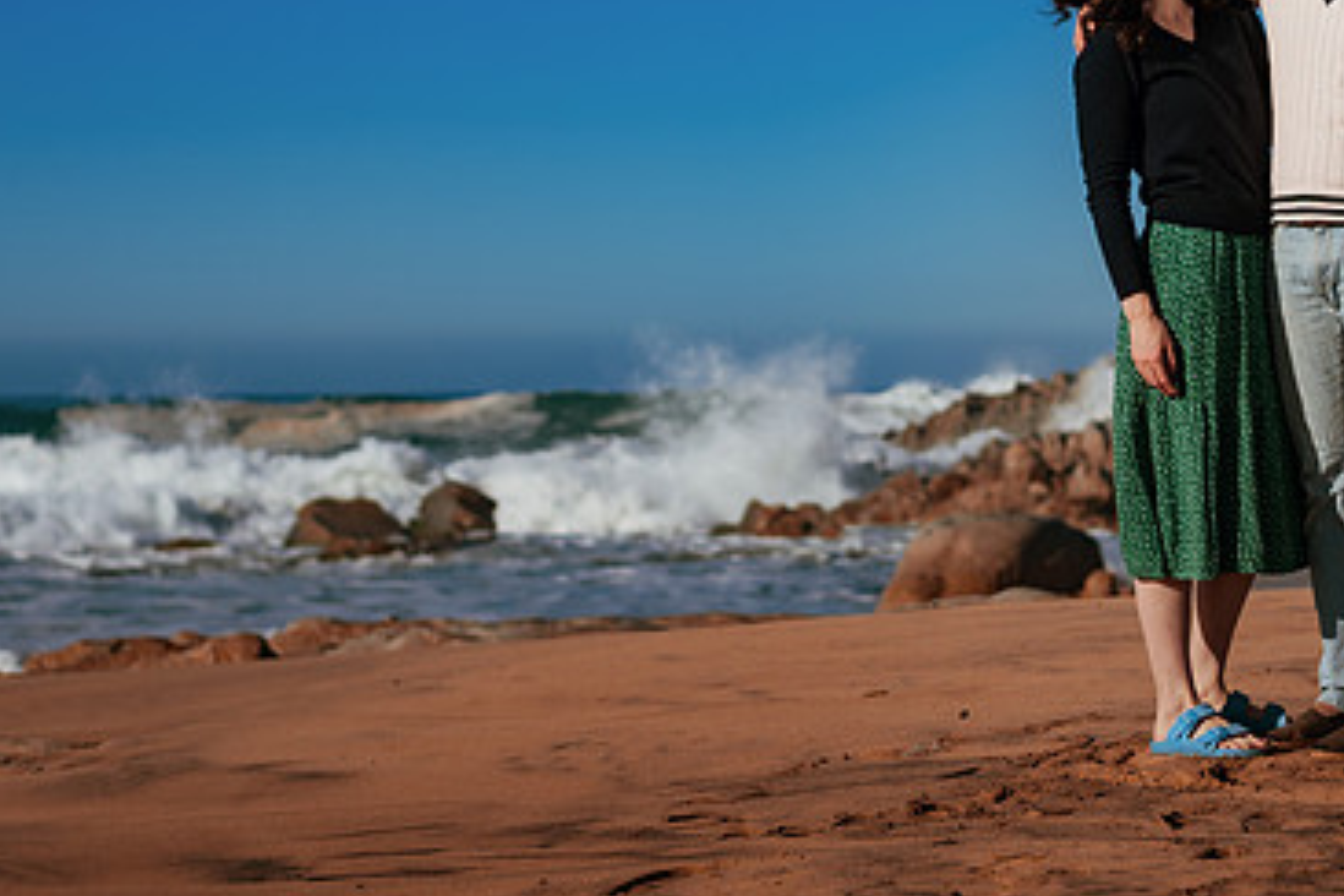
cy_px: 233
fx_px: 3434
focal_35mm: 92
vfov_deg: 14.8
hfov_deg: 22.1
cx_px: 881
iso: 50
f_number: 3.2
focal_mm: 58
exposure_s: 1/8000
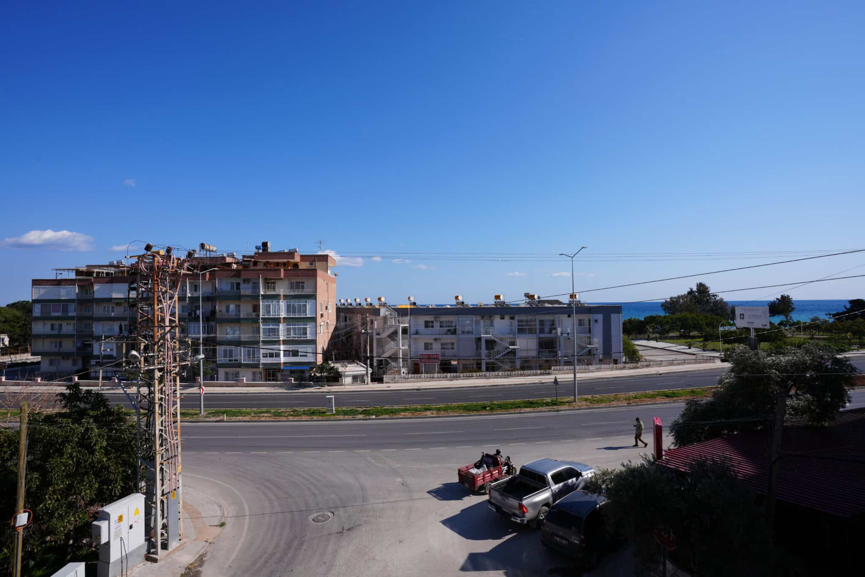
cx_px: 432
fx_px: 408
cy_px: 288
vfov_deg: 70.4
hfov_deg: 93.3
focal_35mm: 17
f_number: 10
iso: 100
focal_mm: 17
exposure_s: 1/250
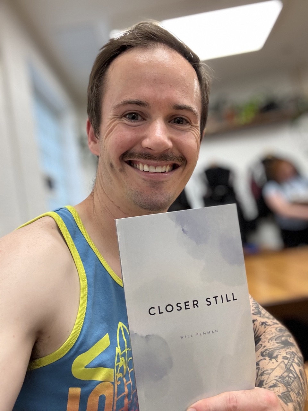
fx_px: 356
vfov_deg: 60.0
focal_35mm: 30
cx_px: 154
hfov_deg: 46.8
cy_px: 206
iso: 160
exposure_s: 1/60
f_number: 1.9
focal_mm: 2.69
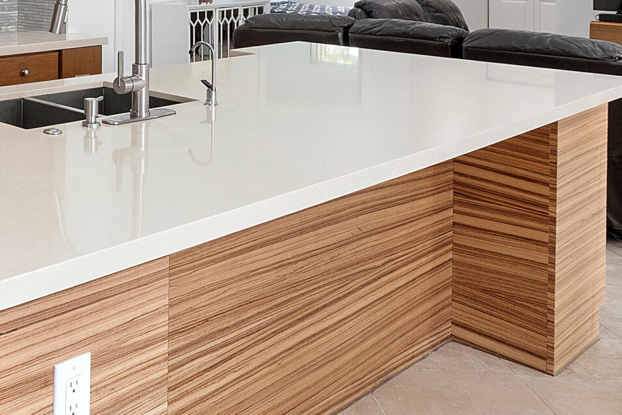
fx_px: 812
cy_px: -54
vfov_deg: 26.2
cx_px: -13
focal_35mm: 47
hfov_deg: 37.1
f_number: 8
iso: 500
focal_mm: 10
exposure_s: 1/25
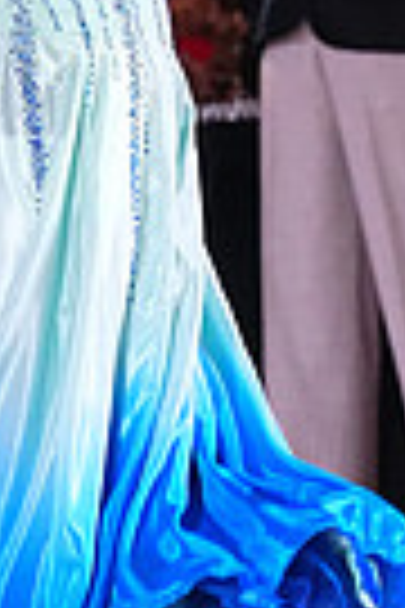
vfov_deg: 3.0
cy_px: -221
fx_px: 11710
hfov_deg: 2.0
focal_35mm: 694
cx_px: -47
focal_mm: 161
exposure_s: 1/320
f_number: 5.6
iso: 8000
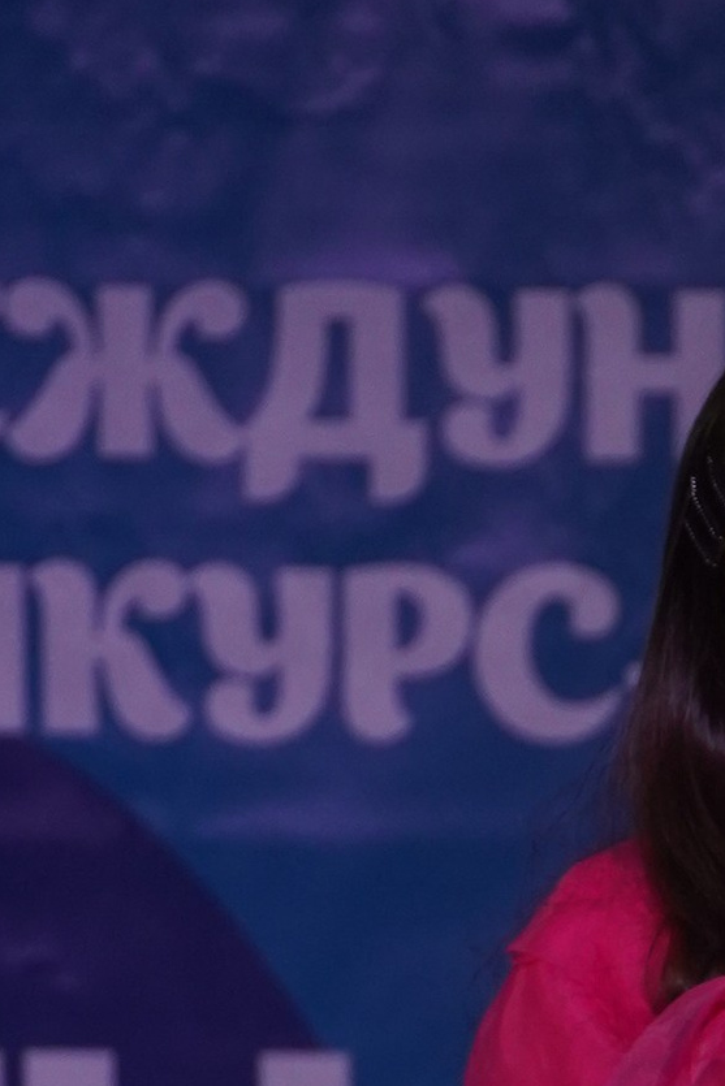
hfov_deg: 1.6
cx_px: 957
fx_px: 25695
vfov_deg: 2.4
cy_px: 1960
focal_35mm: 851
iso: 1600
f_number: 5.6
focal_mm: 185
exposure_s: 1/250
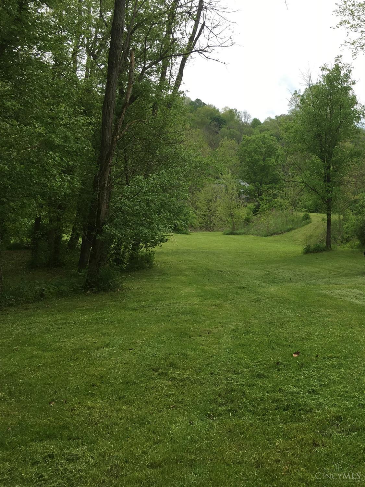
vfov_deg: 61.7
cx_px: 182
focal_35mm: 29
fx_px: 408
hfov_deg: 48.2
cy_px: 244
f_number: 2.2
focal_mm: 4.15
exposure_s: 1/864
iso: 25
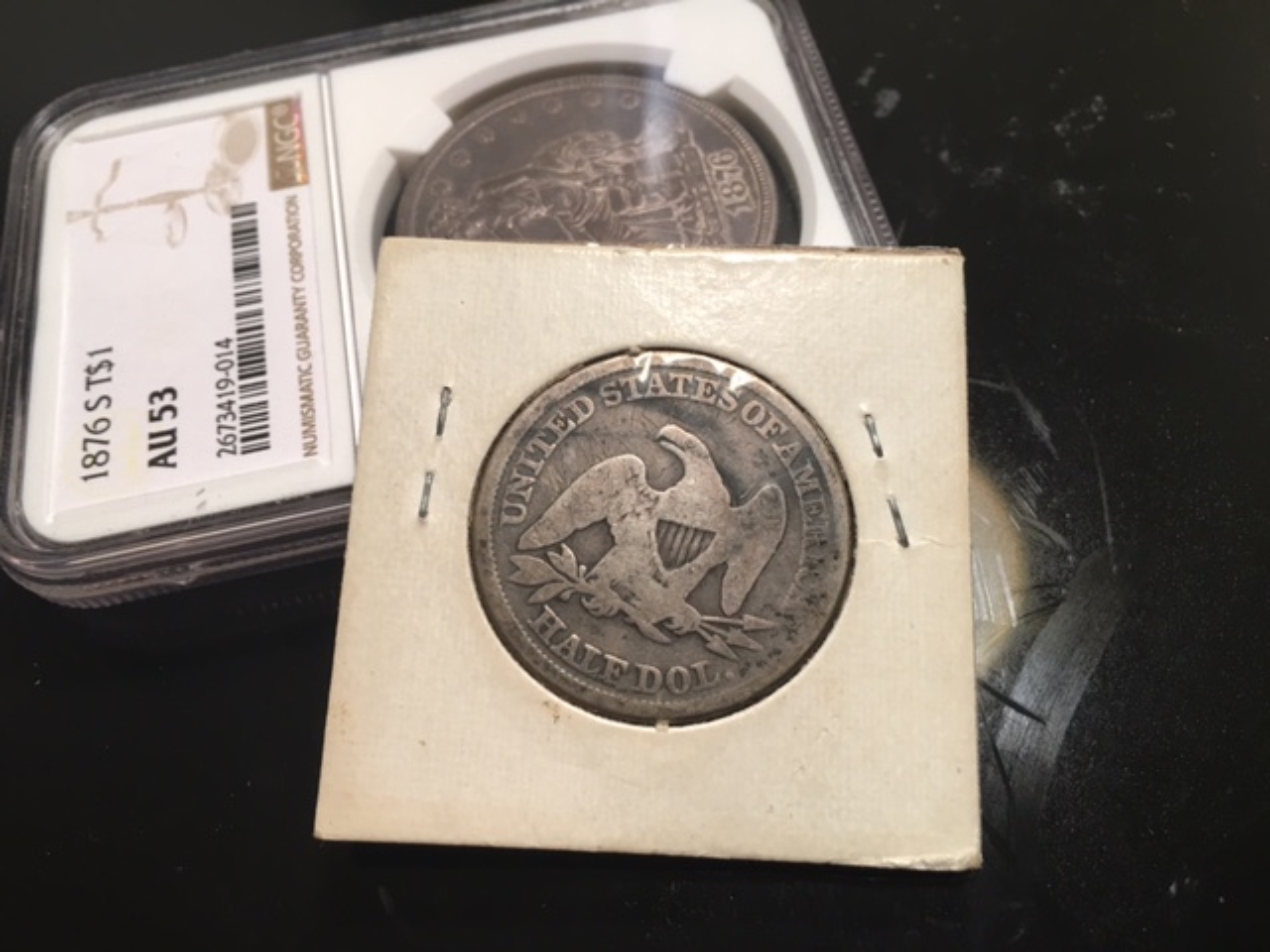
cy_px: 476
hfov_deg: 61.7
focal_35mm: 29
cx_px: 635
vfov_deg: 48.2
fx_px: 1064
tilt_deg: -58.6
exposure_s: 1/15
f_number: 2.2
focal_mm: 4.15
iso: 25
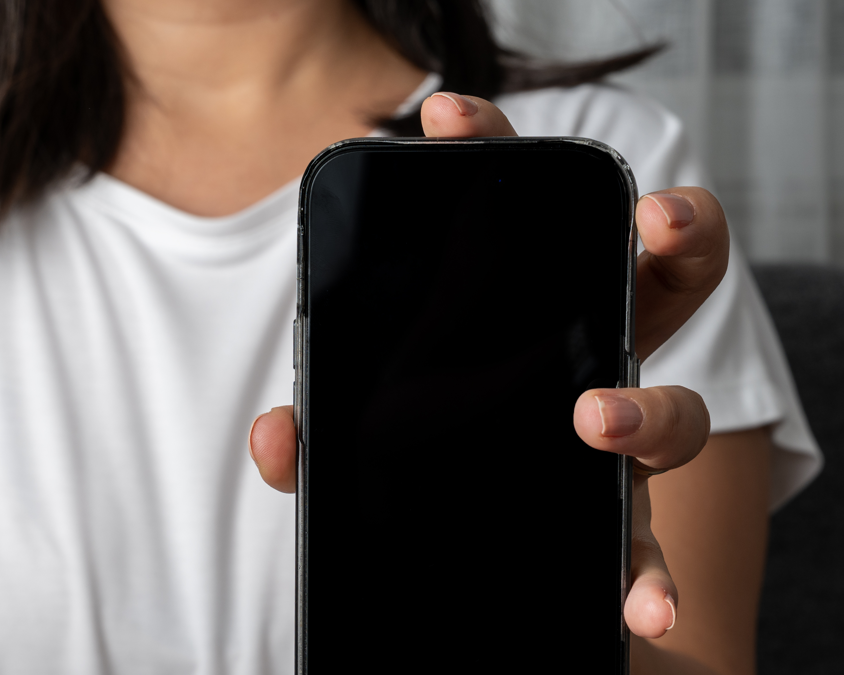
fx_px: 2348
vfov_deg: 16.3
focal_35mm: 94
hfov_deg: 20.2
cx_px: 197
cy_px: 472
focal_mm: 48
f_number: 9
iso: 125
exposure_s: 1/160
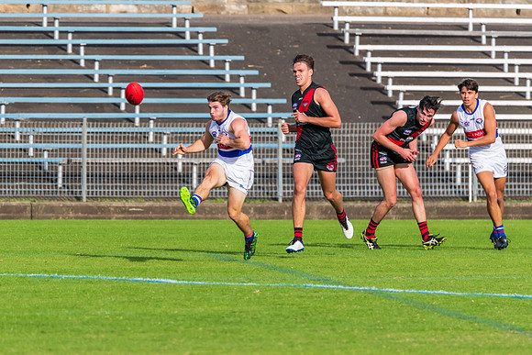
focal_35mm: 756
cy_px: 216
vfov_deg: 1.8
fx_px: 11172
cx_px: 221
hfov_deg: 2.7
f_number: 6.3
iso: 1000
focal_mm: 600
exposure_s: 1/3200
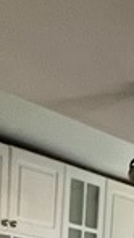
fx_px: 655
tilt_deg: -13.1
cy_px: 520
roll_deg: -2.4
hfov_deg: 11.5
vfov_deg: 15.1
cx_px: -5
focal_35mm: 104
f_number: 1.8
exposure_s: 1/60
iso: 400
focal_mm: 1.57
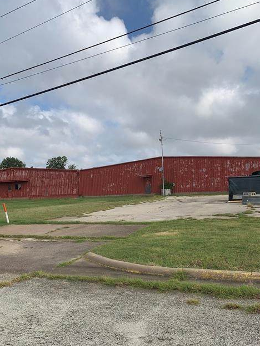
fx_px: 320
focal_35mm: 32
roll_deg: +1.2
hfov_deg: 44.1
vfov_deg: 56.5
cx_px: 124
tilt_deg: -0.6
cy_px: 205
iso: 25
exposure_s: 1/3086
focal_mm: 4.25
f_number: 1.8
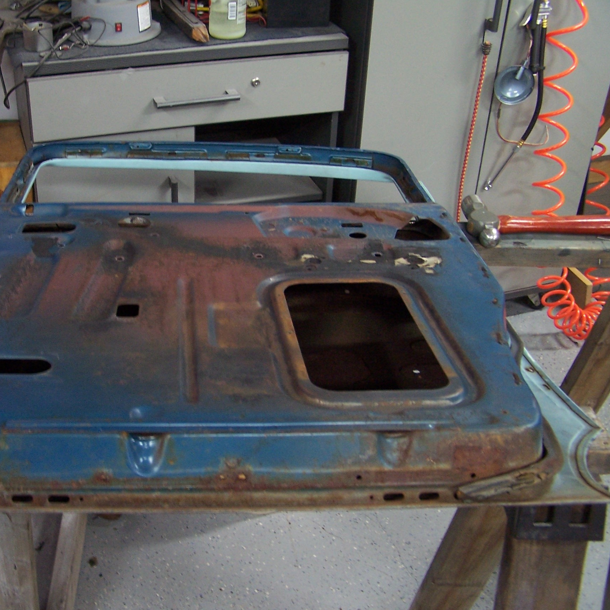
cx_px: 206
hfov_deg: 37.2
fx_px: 897
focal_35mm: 45
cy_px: 306
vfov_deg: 37.6
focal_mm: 6.3
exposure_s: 1/8
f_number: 2.8
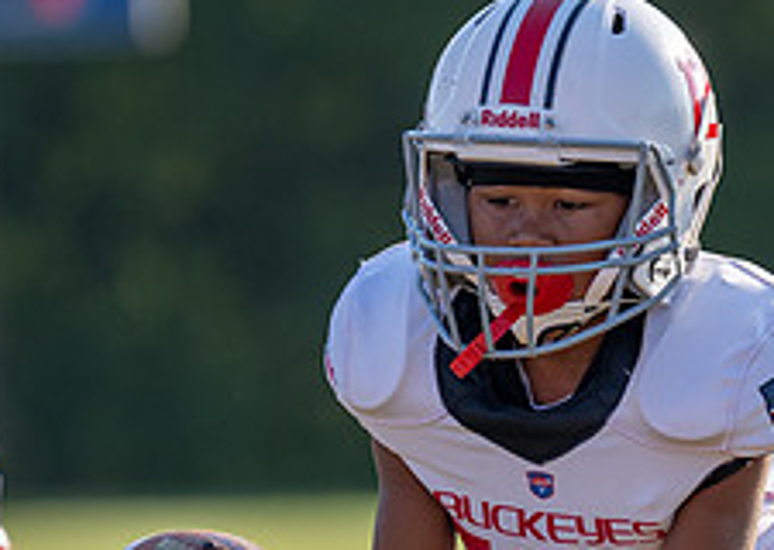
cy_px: 243
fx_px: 16484
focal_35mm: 751
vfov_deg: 1.9
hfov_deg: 2.7
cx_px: 571
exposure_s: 1/1600
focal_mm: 200
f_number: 2.8
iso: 100
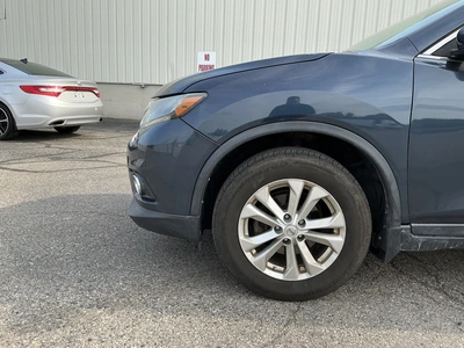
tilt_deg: -9.8
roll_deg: -1.2
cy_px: 174
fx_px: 375
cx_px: 232
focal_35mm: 28
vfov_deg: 49.7
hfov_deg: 63.4
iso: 25
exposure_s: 1/457
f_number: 1.8
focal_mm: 3
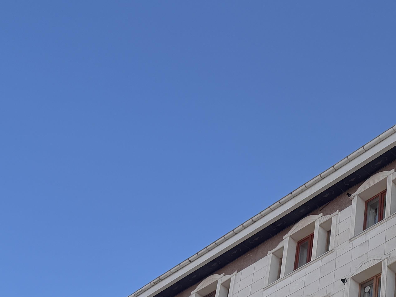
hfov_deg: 24.5
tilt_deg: +26.8
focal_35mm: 72
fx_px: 824
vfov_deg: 18.2
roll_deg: -0.6
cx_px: 473
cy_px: 442
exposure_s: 1/2299
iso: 80
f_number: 1.78
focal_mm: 6.76
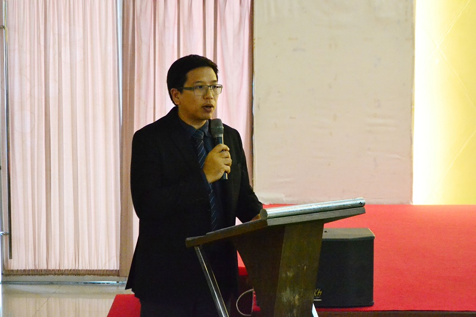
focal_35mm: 82
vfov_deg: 16.5
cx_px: 238
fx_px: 1091
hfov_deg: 24.6
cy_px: 158
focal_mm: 55
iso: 6400
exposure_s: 1/60
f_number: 5.6
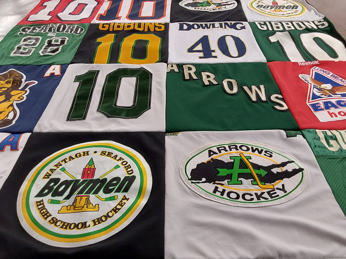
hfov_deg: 63.4
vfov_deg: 49.7
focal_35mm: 28
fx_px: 280
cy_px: 130
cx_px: 173
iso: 100
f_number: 1.9
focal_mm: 2.91
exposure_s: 1/60
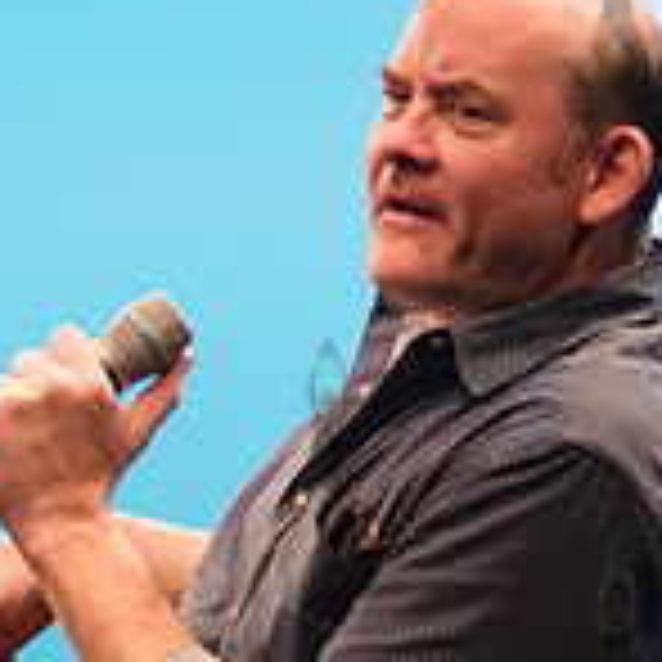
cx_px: -257
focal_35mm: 375
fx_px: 8114
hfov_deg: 4.6
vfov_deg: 4.7
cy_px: 633
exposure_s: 1/200
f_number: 3.2
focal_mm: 112
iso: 4000
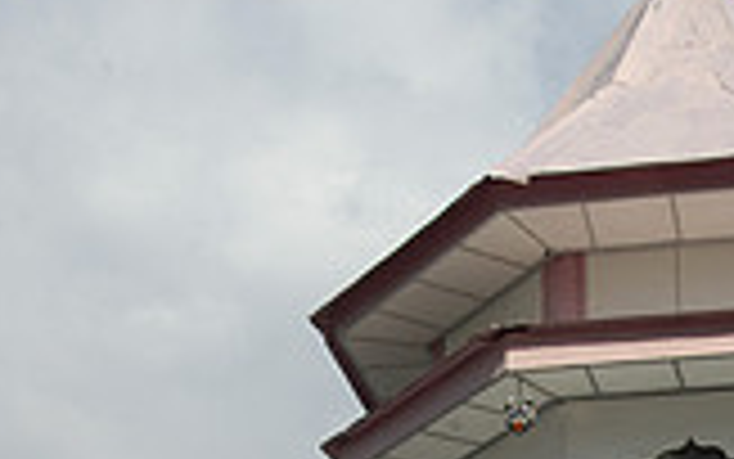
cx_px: 601
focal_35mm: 101
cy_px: 765
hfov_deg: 20.3
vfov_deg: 12.1
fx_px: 2021
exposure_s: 1/180
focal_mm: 24
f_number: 13
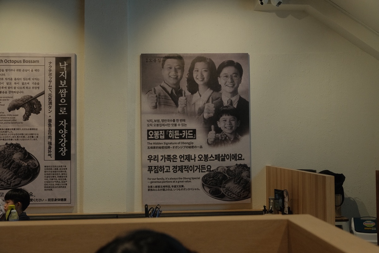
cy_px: 126
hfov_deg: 41.1
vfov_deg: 28.1
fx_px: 505
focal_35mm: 48
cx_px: 190
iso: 1600
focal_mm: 31.9
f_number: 5
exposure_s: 1/60
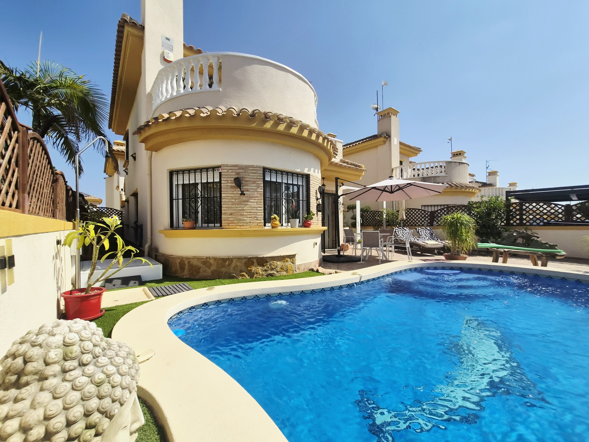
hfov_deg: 106.2
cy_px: 221
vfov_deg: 89.9
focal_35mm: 13
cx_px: 294
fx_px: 221
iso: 100
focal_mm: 2.2
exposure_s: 1/10000
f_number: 2.2
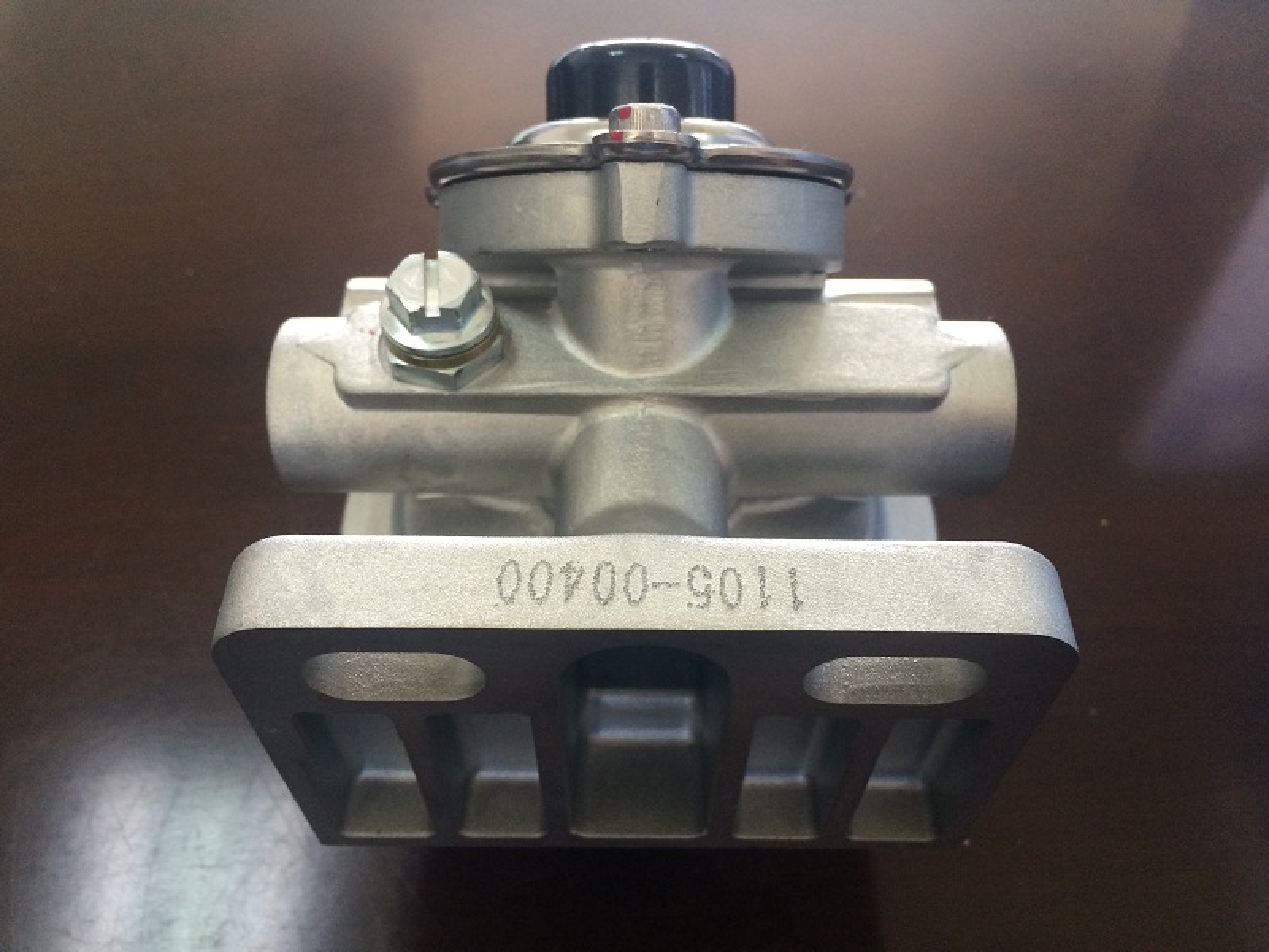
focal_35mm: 29
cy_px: 476
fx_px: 1063
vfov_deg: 48.2
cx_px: 634
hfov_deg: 61.7
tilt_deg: -51.6
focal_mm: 4.15
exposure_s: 1/33
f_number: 2.2
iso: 64
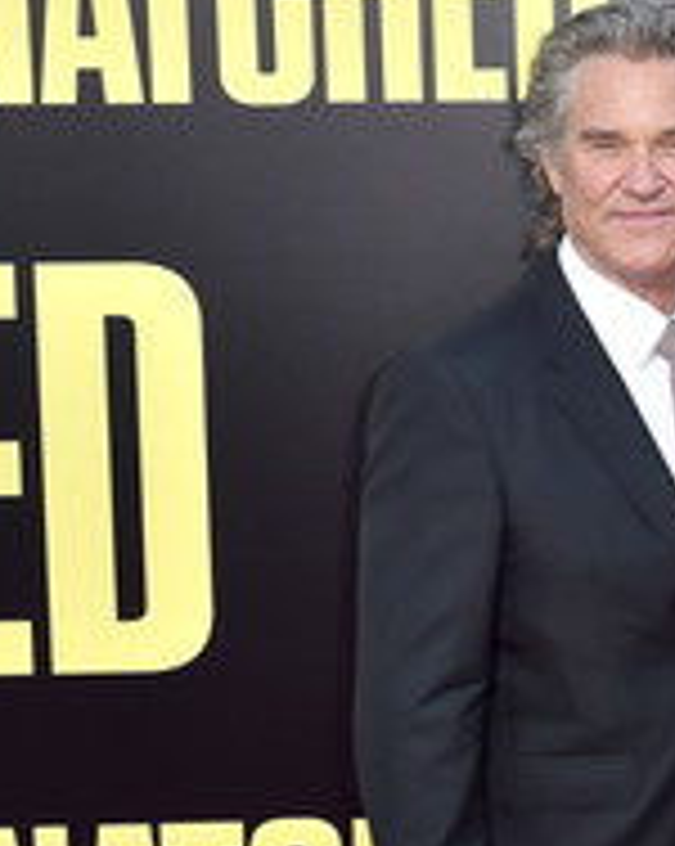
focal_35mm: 99
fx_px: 2476
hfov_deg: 14.5
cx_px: 990
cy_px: 522
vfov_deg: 19.4
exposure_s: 1/320
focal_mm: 44
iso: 500
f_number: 6.3
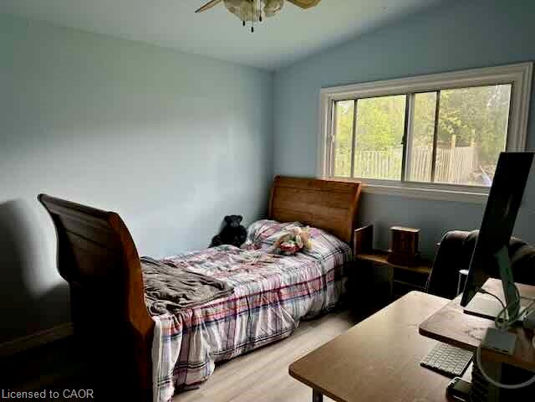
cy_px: 201
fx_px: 371
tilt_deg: -9.5
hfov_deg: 71.6
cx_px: 268
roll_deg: +0.1
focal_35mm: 24
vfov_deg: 56.8
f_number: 1.78
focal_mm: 6.86
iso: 200
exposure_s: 1/121
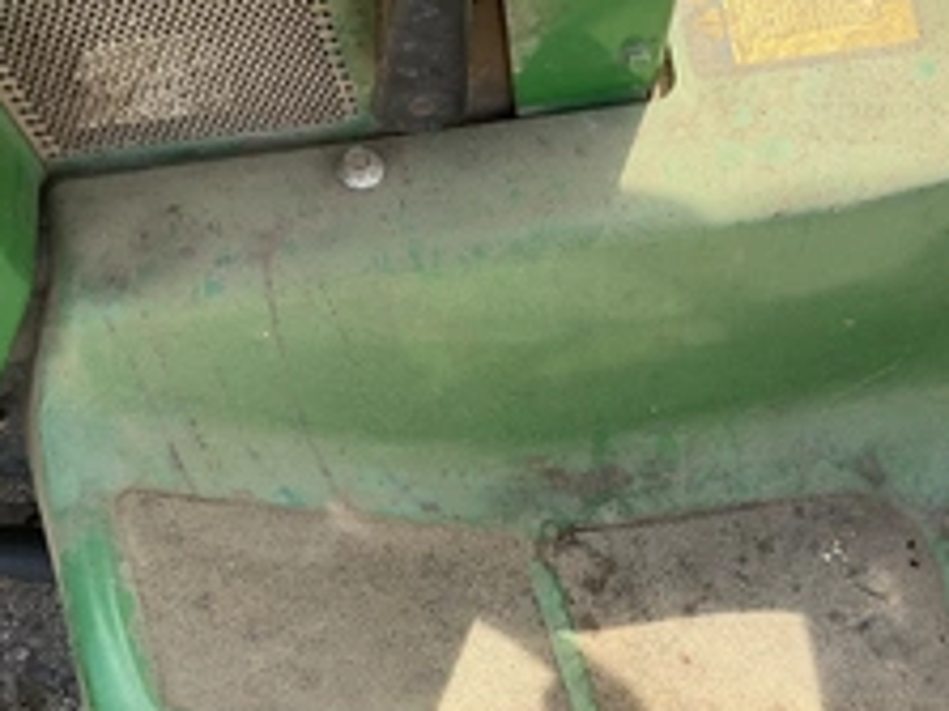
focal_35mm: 52
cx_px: 681
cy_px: 515
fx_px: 1425
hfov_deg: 36.2
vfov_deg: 27.7
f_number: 1.8
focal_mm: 3
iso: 25
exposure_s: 1/324
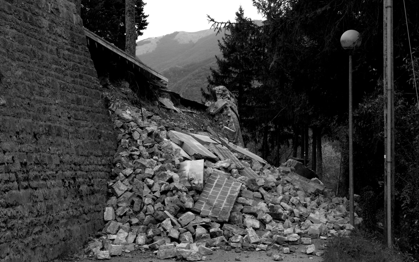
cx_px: 212
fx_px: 674
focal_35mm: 59
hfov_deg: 34.5
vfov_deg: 22.0
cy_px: 140
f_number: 13
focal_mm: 38
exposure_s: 1/30
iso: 200
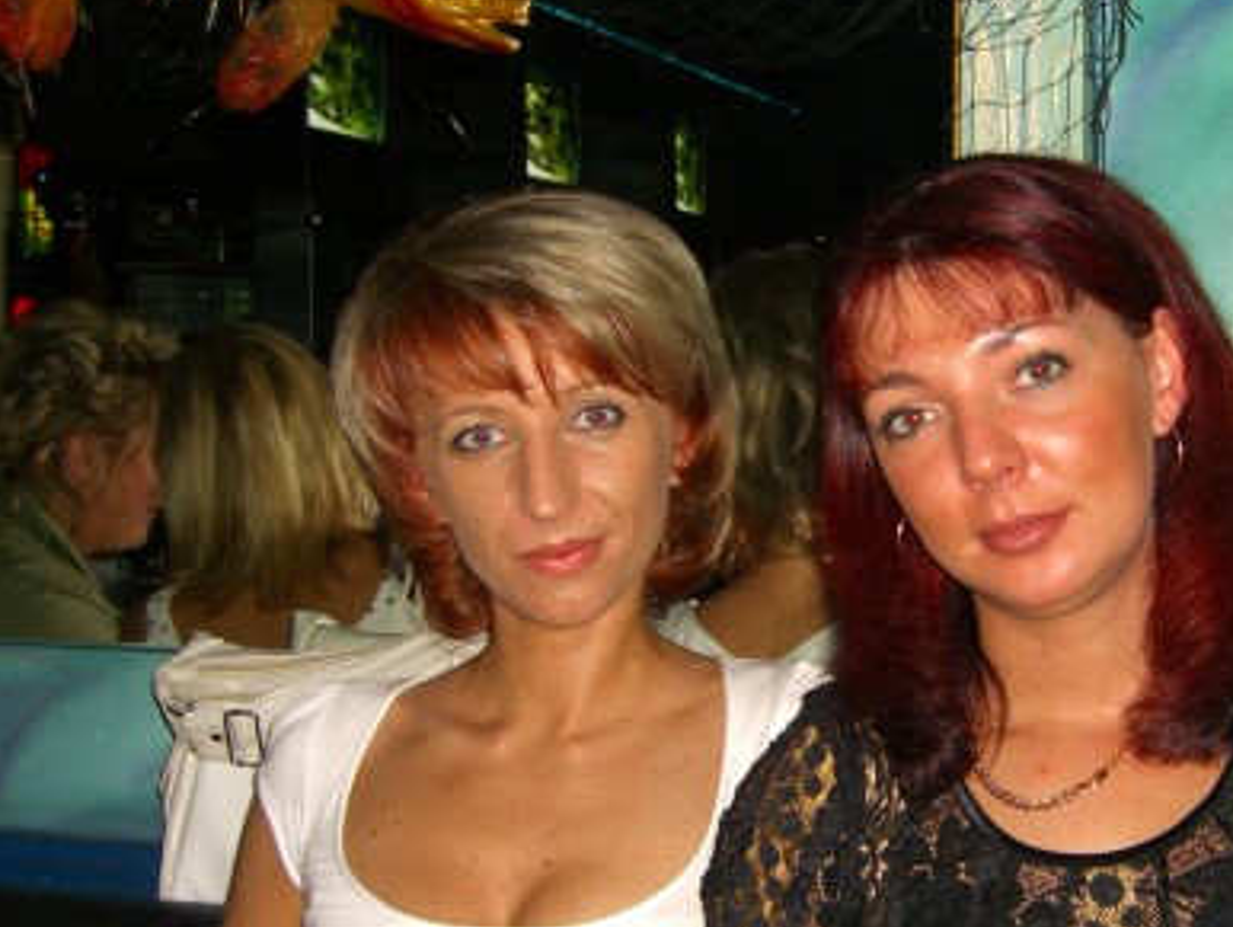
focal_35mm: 59
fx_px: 2103
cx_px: 875
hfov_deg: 32.3
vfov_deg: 24.8
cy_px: 572
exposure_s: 1/60
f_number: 2.8
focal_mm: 7.9
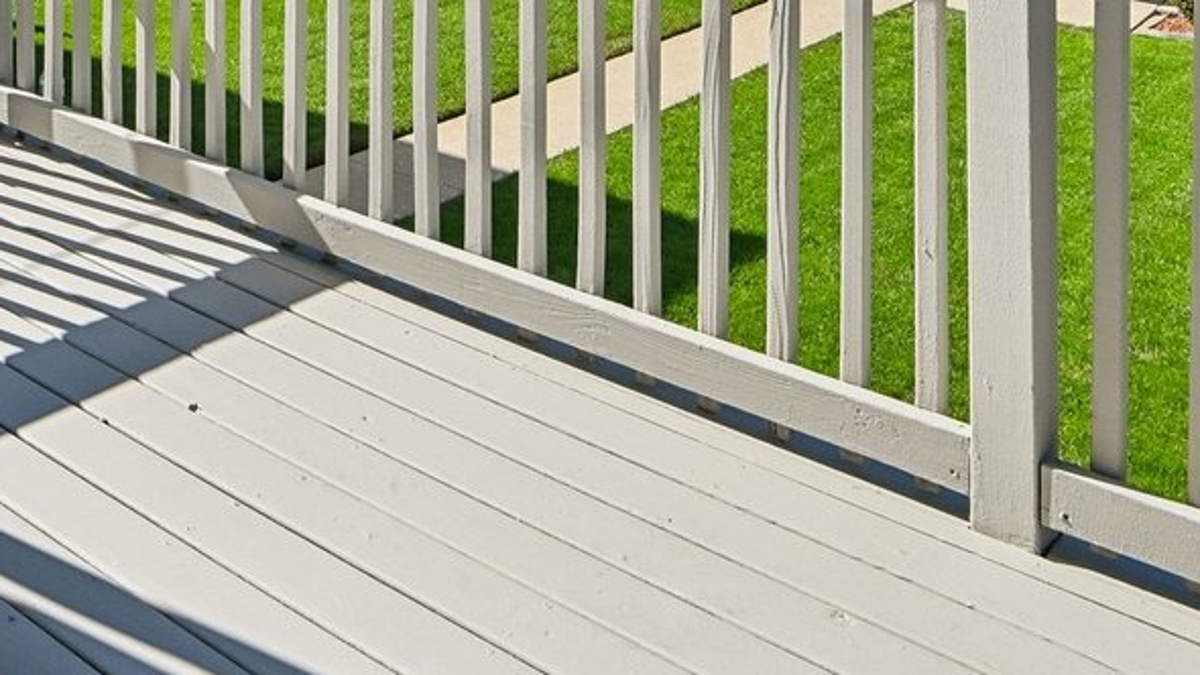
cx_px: -4
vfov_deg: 21.8
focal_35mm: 46
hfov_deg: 39.3
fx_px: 1464
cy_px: -323
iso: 400
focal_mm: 16
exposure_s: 1/500
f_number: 13
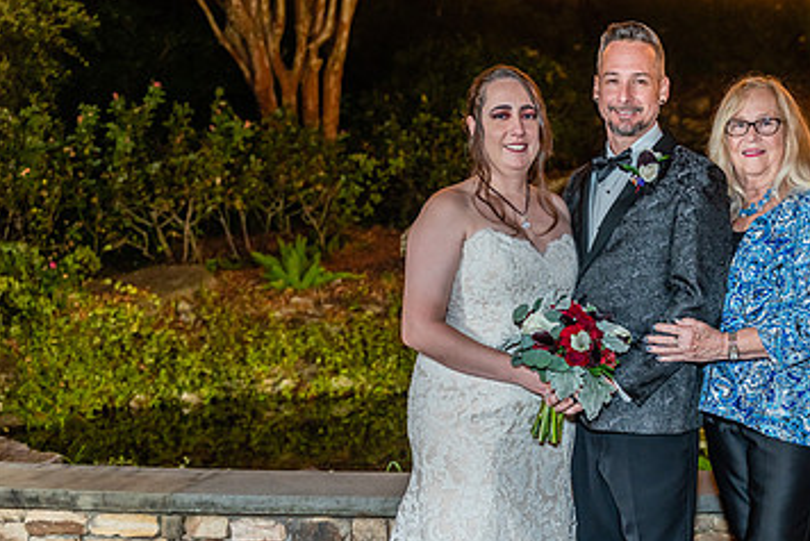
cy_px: 419
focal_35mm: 57
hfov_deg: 34.1
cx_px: 633
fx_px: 1284
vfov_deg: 23.5
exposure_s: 1/60
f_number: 2.8
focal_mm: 35
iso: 1000
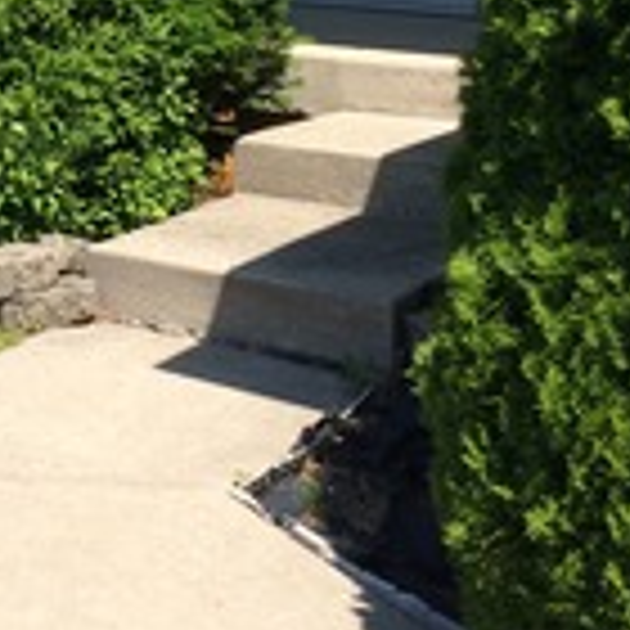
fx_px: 1812
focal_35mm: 88
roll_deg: +0.0
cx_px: -81
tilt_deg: -3.1
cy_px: -108
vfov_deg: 18.7
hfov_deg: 18.9
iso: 32
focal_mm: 4.15
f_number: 2.2
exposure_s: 1/1866
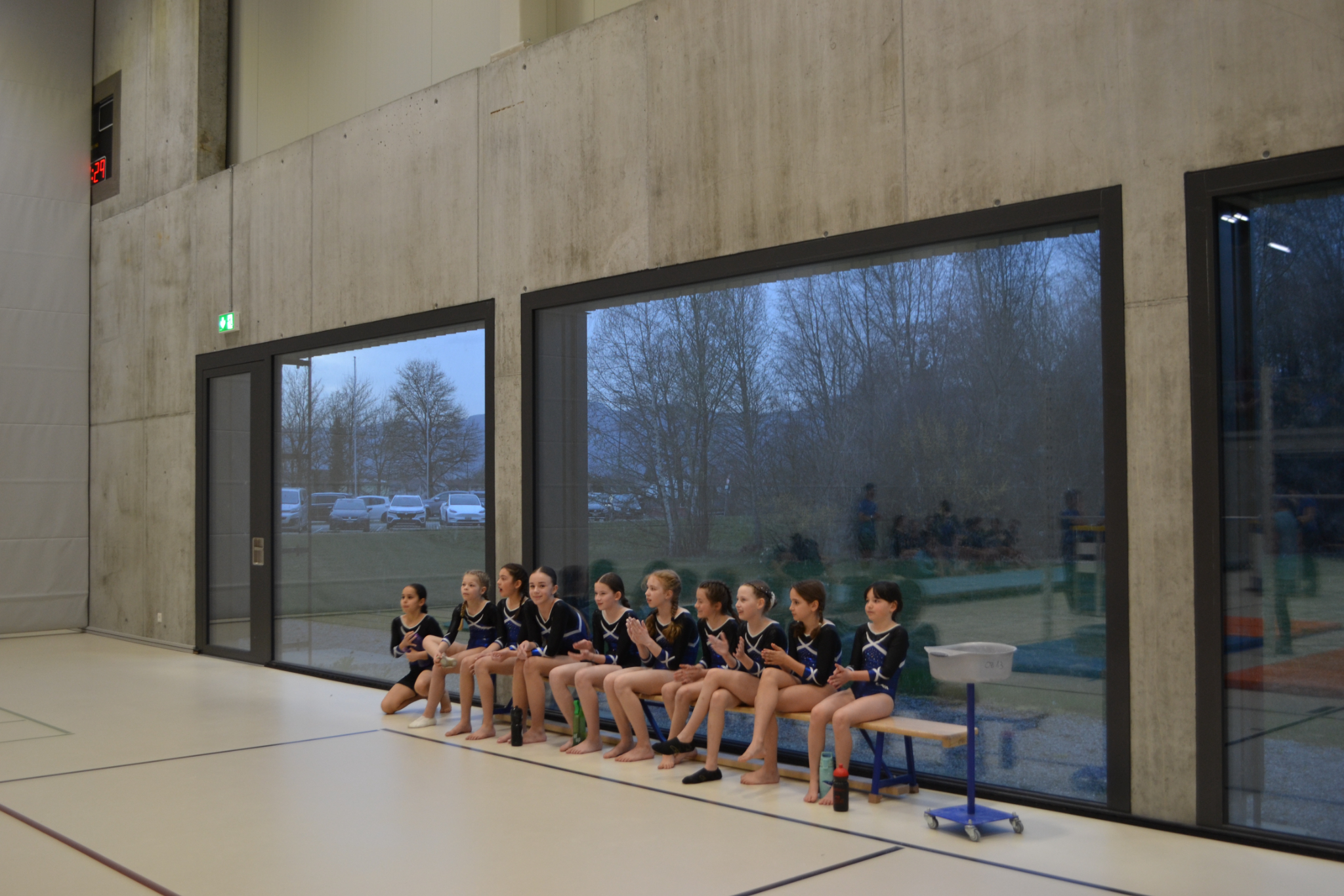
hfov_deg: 53.1
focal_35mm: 36
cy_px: 448
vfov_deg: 36.9
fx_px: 1344
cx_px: 672
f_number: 4
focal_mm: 24
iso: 400
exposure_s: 1/60
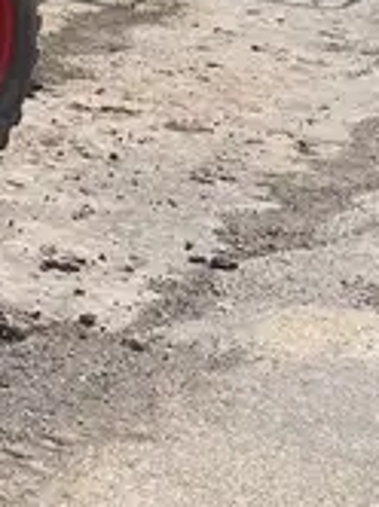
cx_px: -330
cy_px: -96
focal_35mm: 115
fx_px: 1683
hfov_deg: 11.7
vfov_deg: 16.5
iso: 50
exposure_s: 1/4651
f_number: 1.6
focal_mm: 5.1
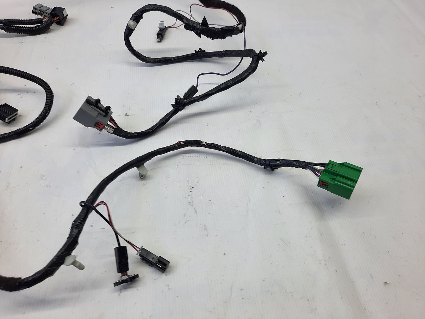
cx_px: 212
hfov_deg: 69.4
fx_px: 307
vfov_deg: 54.9
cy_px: 160
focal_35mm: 25
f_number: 2
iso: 40
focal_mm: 4.6
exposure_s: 1/50
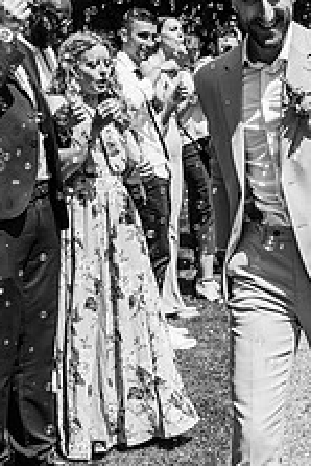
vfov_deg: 22.3
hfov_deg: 14.4
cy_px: 161
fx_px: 1177
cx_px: 407
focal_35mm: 91
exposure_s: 1/1000
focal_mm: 35
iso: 100
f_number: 4.5
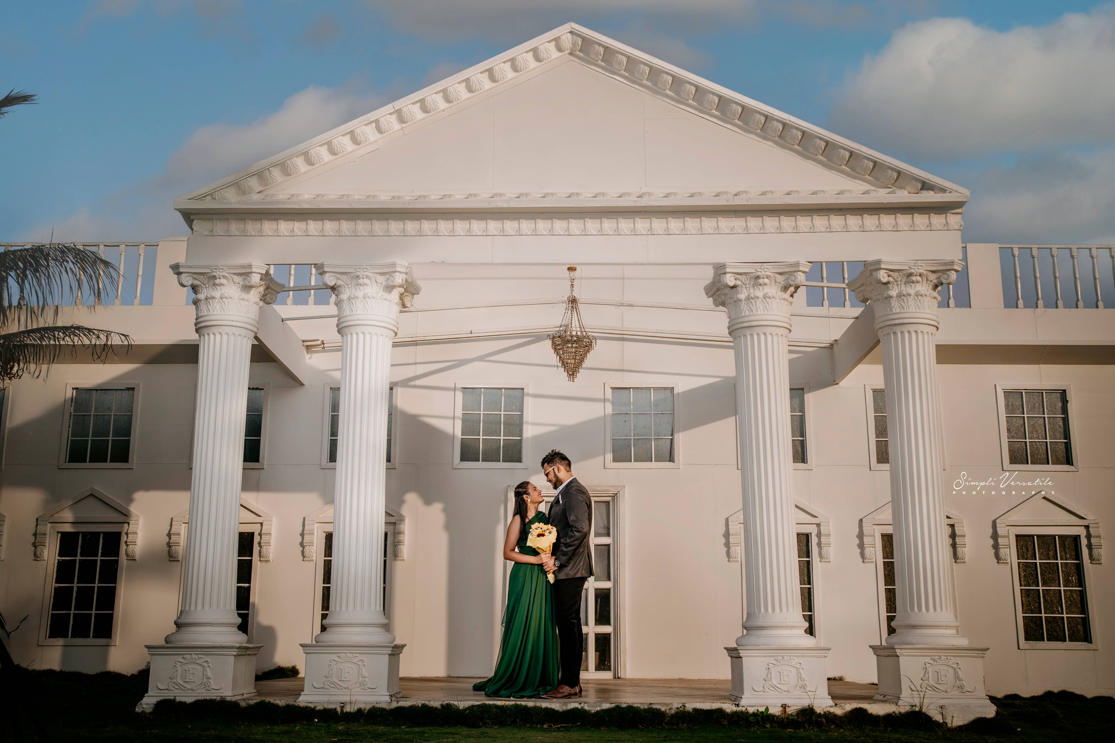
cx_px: 558
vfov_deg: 37.9
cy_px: 372
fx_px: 1084
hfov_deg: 54.4
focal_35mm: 35
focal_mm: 35
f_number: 2
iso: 50
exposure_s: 1/1000
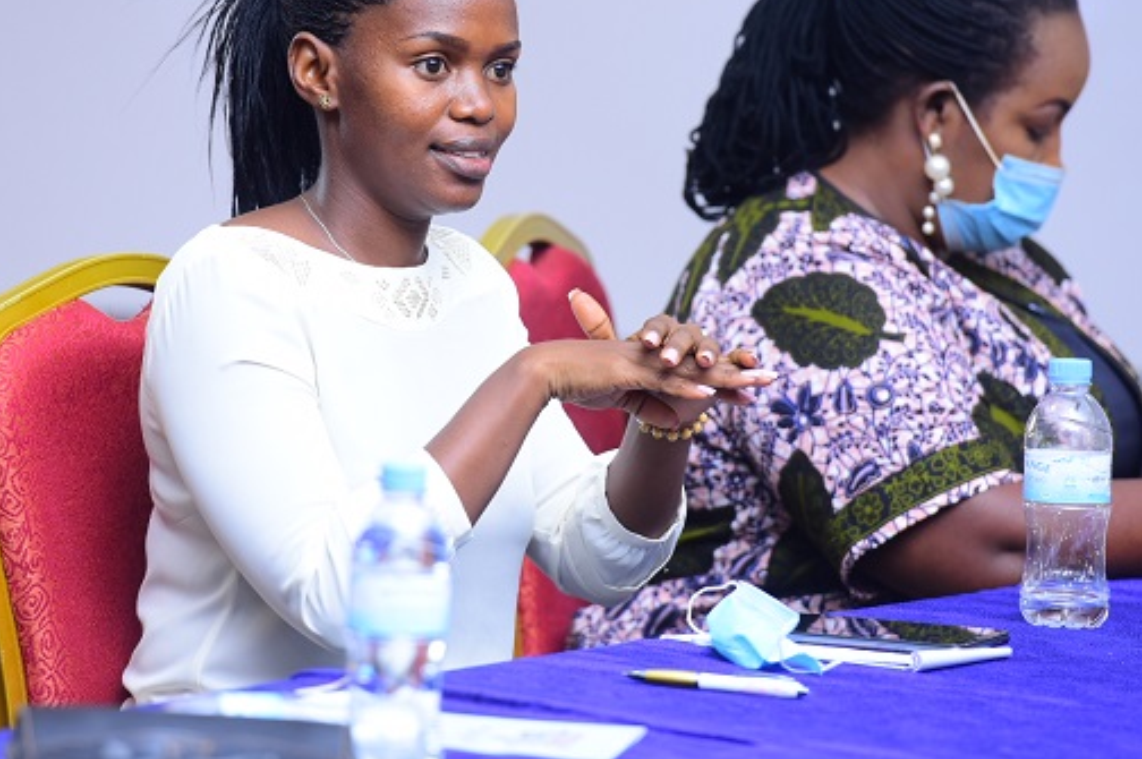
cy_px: 242
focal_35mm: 278
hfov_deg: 7.4
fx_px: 8810
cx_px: 496
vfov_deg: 4.9
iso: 640
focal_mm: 200
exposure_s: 1/125
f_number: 3.5
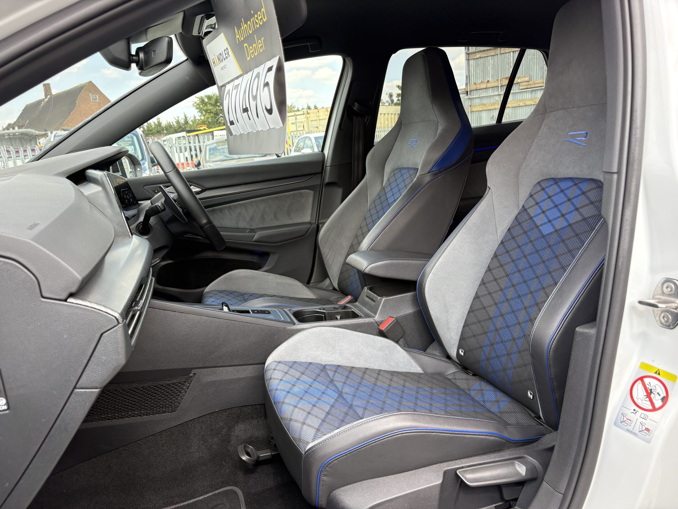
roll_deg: +5.9
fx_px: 509
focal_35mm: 26
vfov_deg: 53.1
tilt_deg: -10.0
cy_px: 254
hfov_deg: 67.3
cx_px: 339
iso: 64
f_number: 1.6
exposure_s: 1/334
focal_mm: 5.96
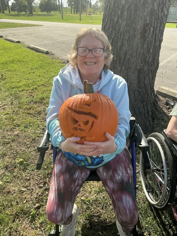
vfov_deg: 61.7
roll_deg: -1.1
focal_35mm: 29
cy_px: 118
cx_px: 88
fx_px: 198
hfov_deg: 48.2
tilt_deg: -28.1
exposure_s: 1/674
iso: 25
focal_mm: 3
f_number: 1.8
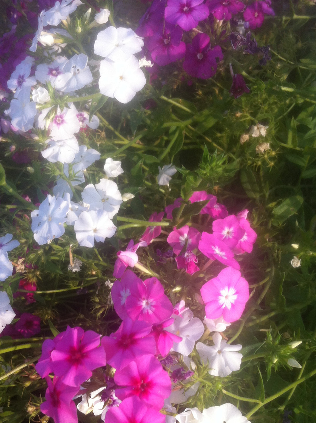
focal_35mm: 47
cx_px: 148
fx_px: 573
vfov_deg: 40.4
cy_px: 244
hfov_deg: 30.8
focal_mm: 3.85
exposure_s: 1/402
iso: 80
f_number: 2.8
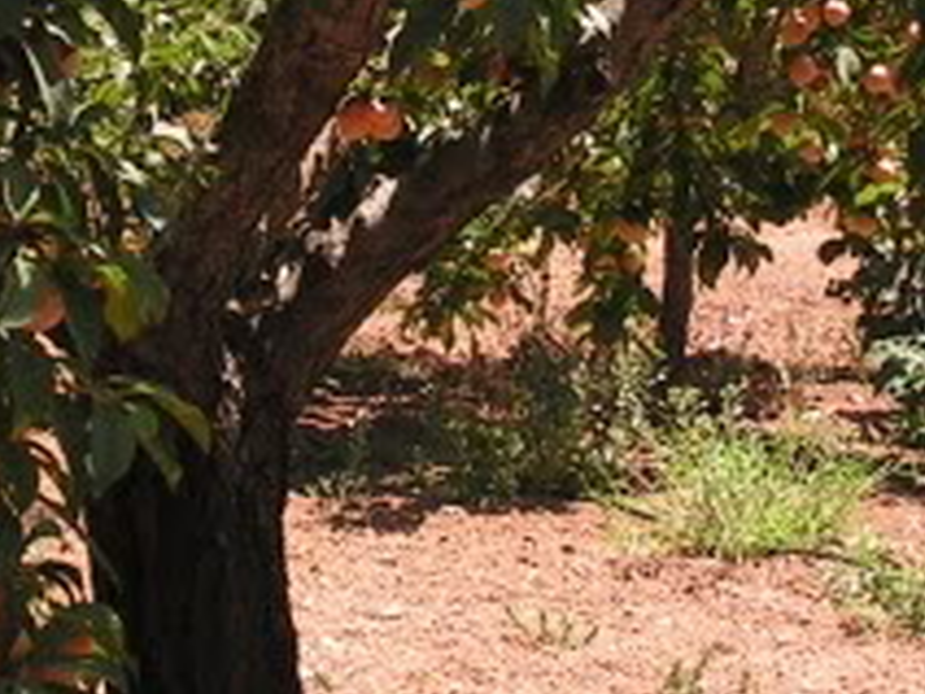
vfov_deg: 10.9
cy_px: 201
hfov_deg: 14.5
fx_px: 3634
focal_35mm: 136
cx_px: 371
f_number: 4.8
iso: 64
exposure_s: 1/250
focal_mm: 6
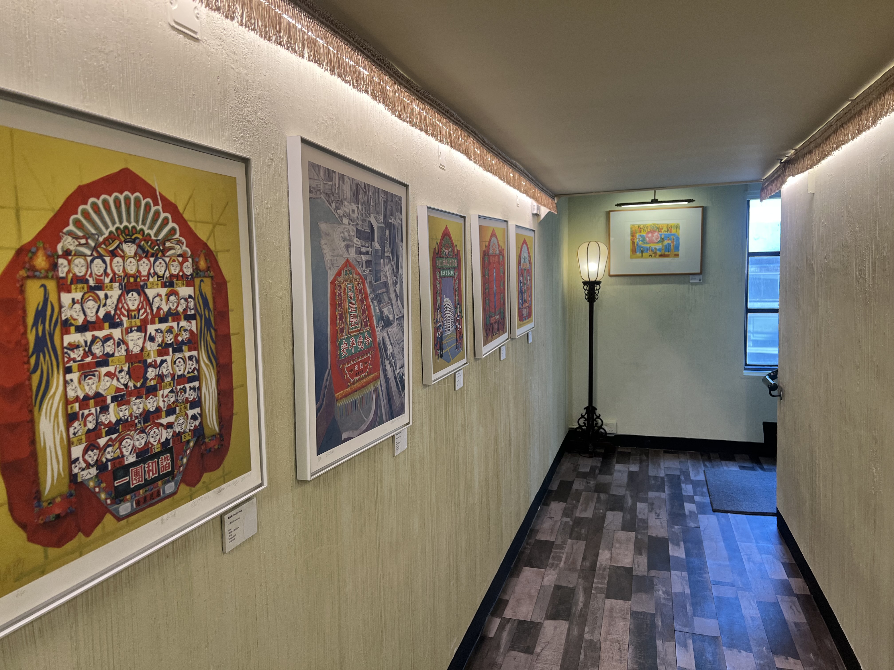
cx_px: 447
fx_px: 671
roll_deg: +0.5
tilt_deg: -3.8
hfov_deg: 67.3
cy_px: 335
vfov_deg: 53.1
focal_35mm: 26
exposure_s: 1/100
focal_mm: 5.7
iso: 100
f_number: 1.5
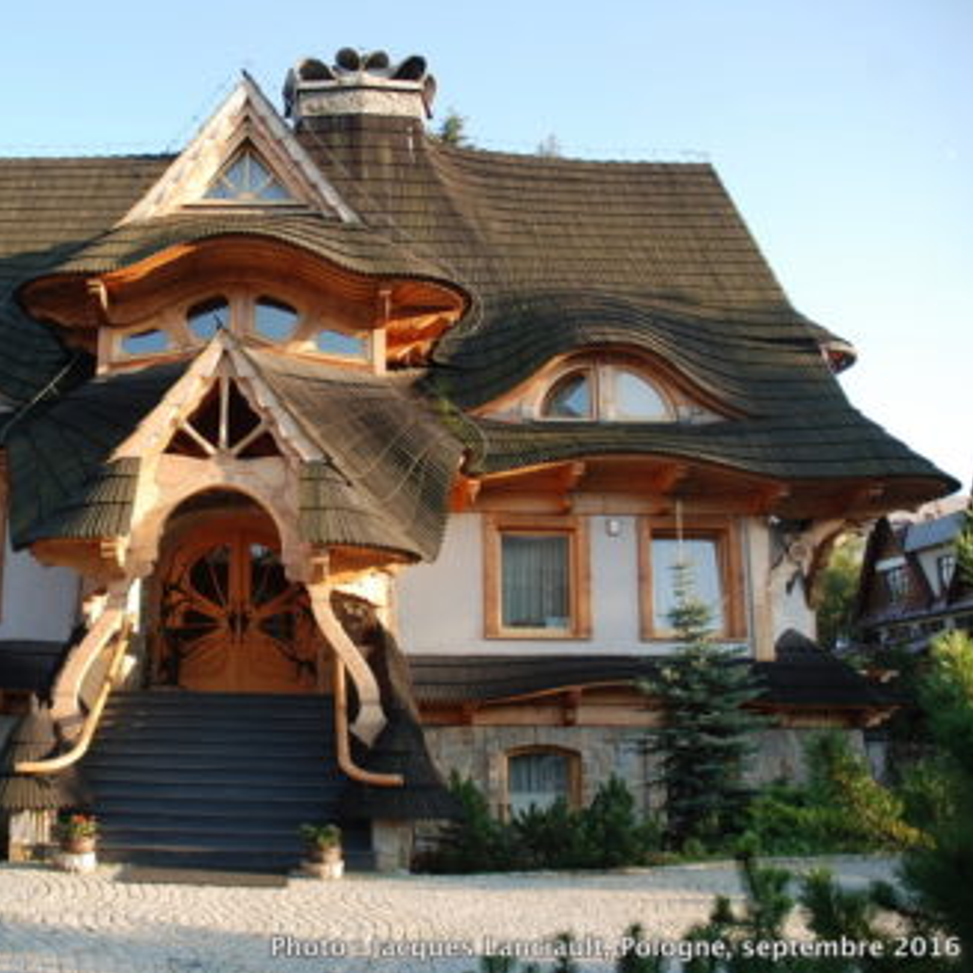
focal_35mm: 35
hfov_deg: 45.7
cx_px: 255
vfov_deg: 47.2
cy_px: 494
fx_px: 1113
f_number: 5
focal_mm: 18
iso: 100
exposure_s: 1/100
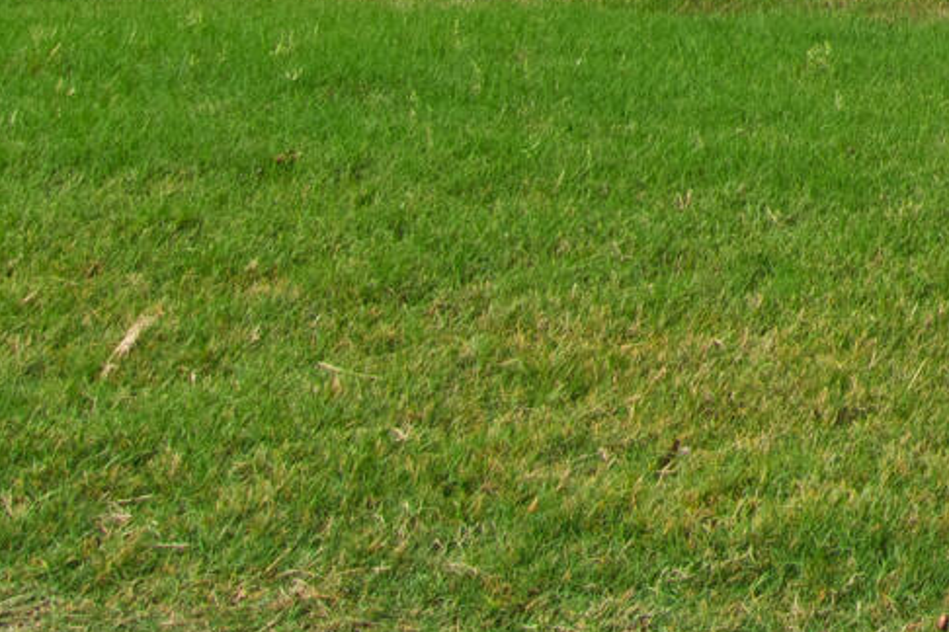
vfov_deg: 10.8
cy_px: -903
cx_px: 1722
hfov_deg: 16.1
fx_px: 2808
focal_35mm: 107
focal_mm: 11.5
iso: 100
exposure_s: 1/80
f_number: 9
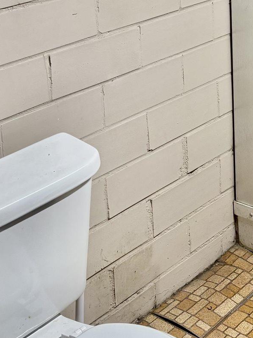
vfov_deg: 23.8
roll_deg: -0.2
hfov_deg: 18.1
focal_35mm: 76
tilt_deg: -9.5
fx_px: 741
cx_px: 327
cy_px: -49
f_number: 1.6
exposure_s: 1/60
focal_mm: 5.96
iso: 80
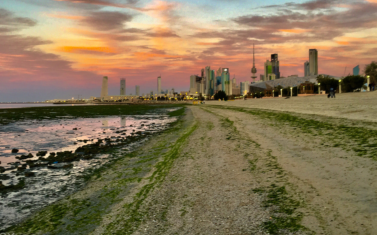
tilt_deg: +0.6
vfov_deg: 31.9
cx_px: 184
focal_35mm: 40
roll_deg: +0.3
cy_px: 96
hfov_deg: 49.3
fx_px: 411
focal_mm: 4.15
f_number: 2.2
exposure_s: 1/50
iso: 32
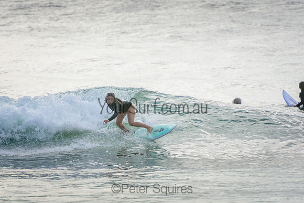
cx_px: 152
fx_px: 5068
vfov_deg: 2.3
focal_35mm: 600
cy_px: 102
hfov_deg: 3.4
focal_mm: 400
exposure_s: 1/2000
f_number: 5.6
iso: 320
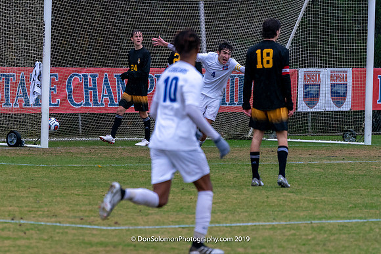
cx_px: 99
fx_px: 3869
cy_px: 66
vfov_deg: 3.8
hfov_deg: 5.6
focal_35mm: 366
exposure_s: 1/1000
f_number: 5.6
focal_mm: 247
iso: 3200
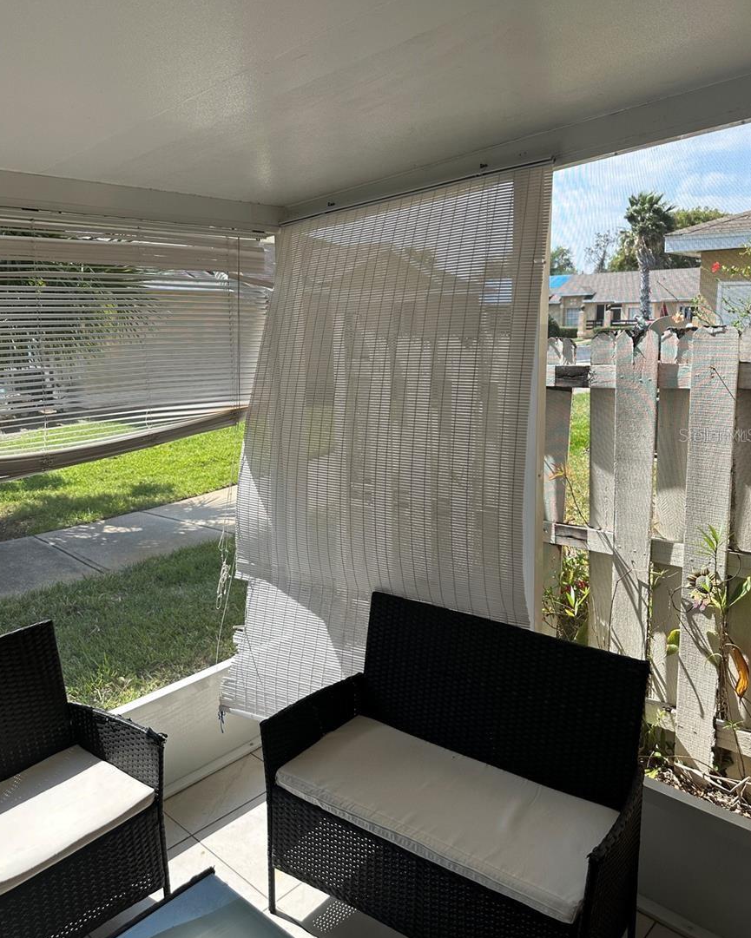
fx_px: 722
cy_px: 435
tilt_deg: -8.6
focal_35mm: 26
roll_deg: +1.1
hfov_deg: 54.9
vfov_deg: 65.9
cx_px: 370
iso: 80
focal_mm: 6.86
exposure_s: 1/1083
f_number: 1.78
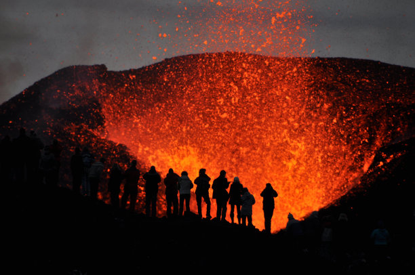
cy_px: 138
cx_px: 208
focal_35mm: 405
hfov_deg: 5.1
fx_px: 4661
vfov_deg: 3.4
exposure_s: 1/80
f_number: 6.3
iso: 200
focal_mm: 270
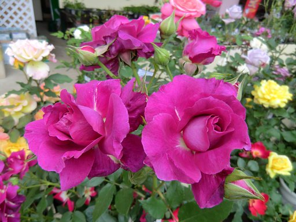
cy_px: 111
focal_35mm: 24
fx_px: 205
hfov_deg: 71.6
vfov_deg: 56.8
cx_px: 148
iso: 64
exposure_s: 1/125
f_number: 3.2
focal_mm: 4.3
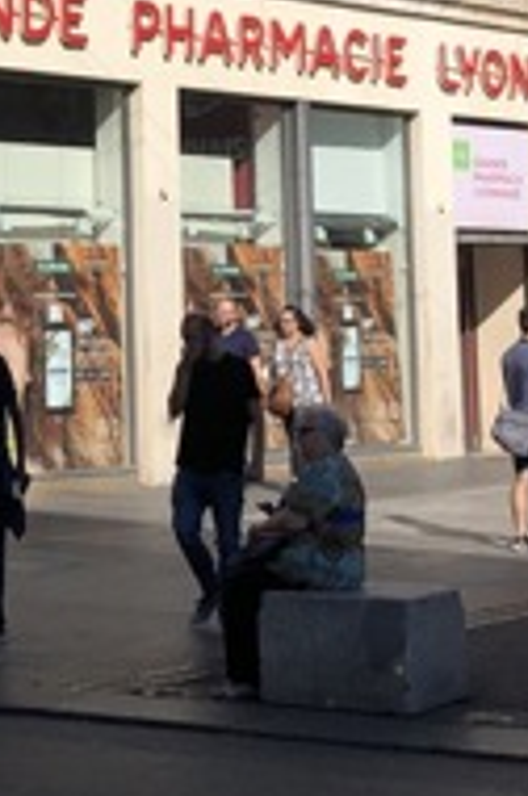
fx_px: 2340
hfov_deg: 12.4
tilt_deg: +4.8
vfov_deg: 18.9
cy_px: 31
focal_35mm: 106
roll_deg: +0.2
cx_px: -172
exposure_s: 1/4000
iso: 25
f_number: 1.8
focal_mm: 3.99
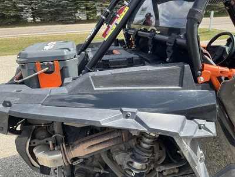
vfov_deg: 48.2
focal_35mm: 29
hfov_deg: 61.7
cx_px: 118
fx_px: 197
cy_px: 88
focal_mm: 3
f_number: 1.8
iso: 25
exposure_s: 1/491
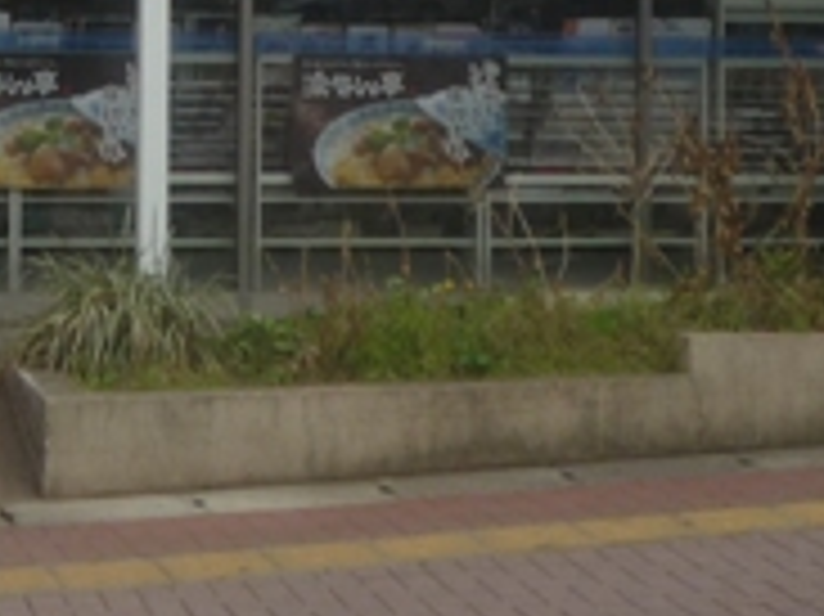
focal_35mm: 144
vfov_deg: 10.0
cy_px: -232
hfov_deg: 13.6
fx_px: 3426
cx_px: 36
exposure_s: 1/640
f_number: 3.8
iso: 100
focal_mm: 6.3
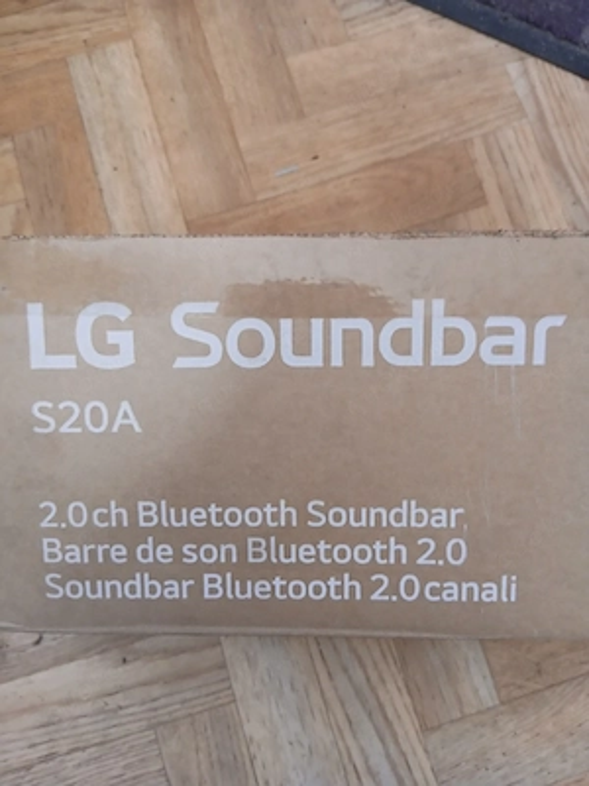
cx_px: 294
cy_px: 393
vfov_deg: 67.3
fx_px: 590
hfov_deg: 53.1
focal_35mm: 26
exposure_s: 1/25.1
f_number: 1.8
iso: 250
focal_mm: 3.98
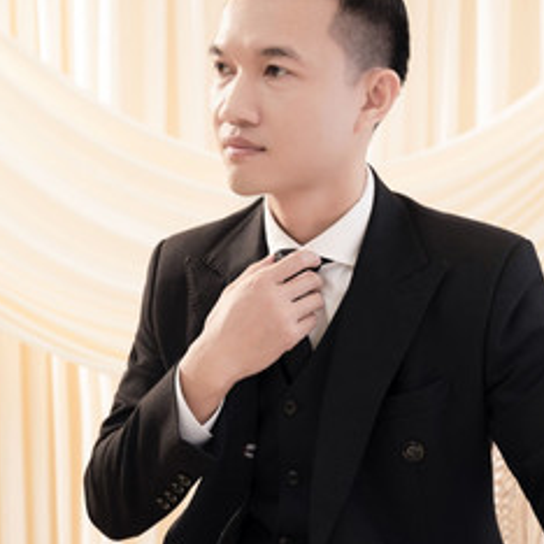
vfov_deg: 17.1
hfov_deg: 17.1
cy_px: 388
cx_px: 277
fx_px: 1807
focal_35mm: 102
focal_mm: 55.9
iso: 320
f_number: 2.8
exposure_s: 1/160
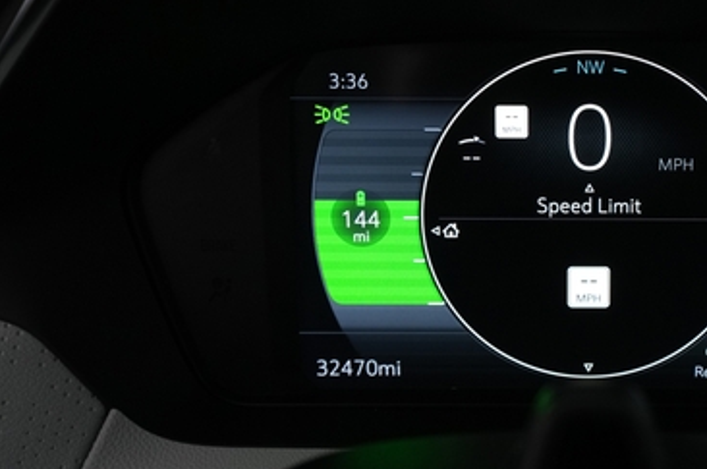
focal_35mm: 49
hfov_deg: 38.3
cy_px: 191
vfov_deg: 27.4
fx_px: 961
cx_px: 601
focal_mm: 28
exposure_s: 1/100
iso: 2000
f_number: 4.5
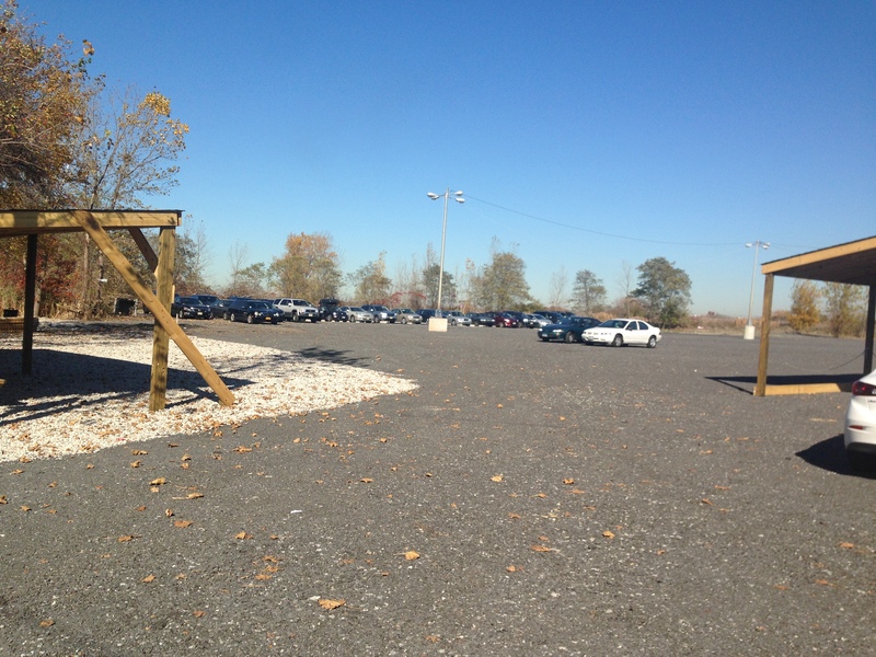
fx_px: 835
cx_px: 438
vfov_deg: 42.9
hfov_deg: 55.4
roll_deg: -1.3
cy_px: 328
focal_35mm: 33
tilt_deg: -1.2
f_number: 2.4
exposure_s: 1/2088
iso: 50
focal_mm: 4.12
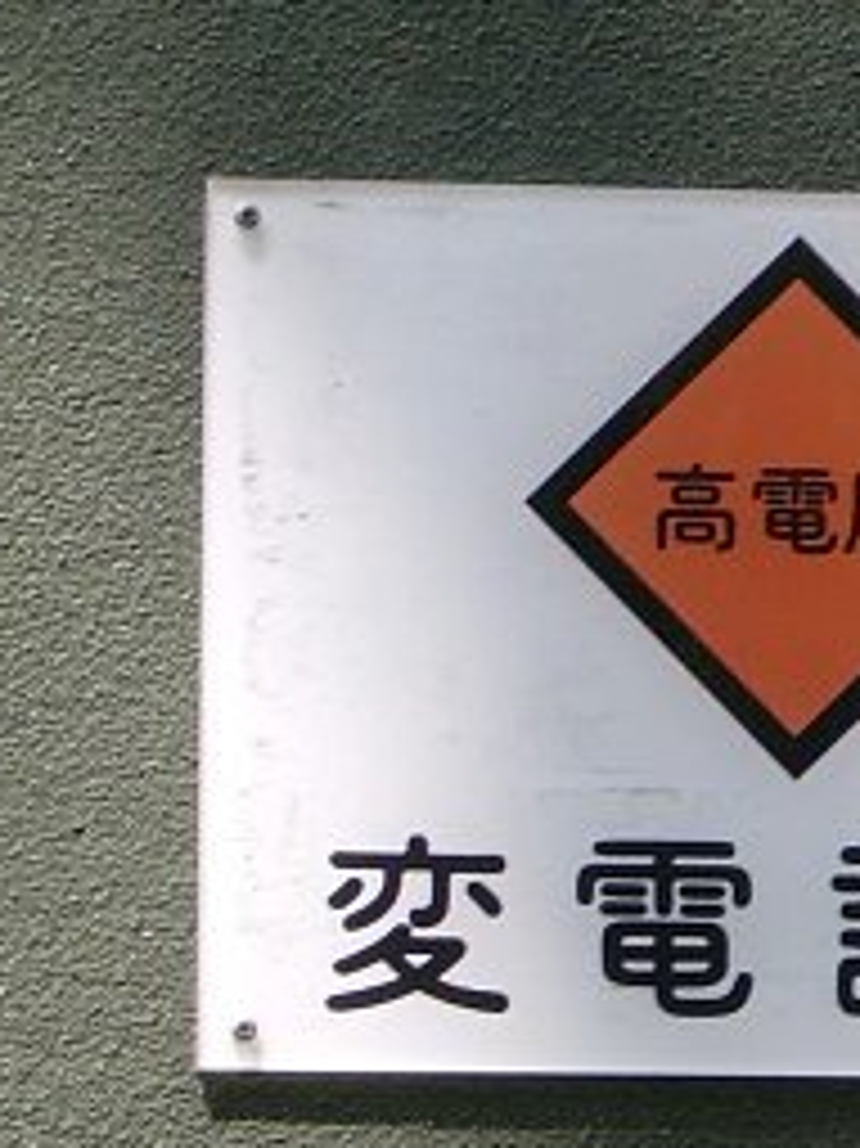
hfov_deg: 4.4
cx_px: 995
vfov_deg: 5.9
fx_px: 11139
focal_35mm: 336
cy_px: 495
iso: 80
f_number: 4.8
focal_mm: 17.4
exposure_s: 1/160
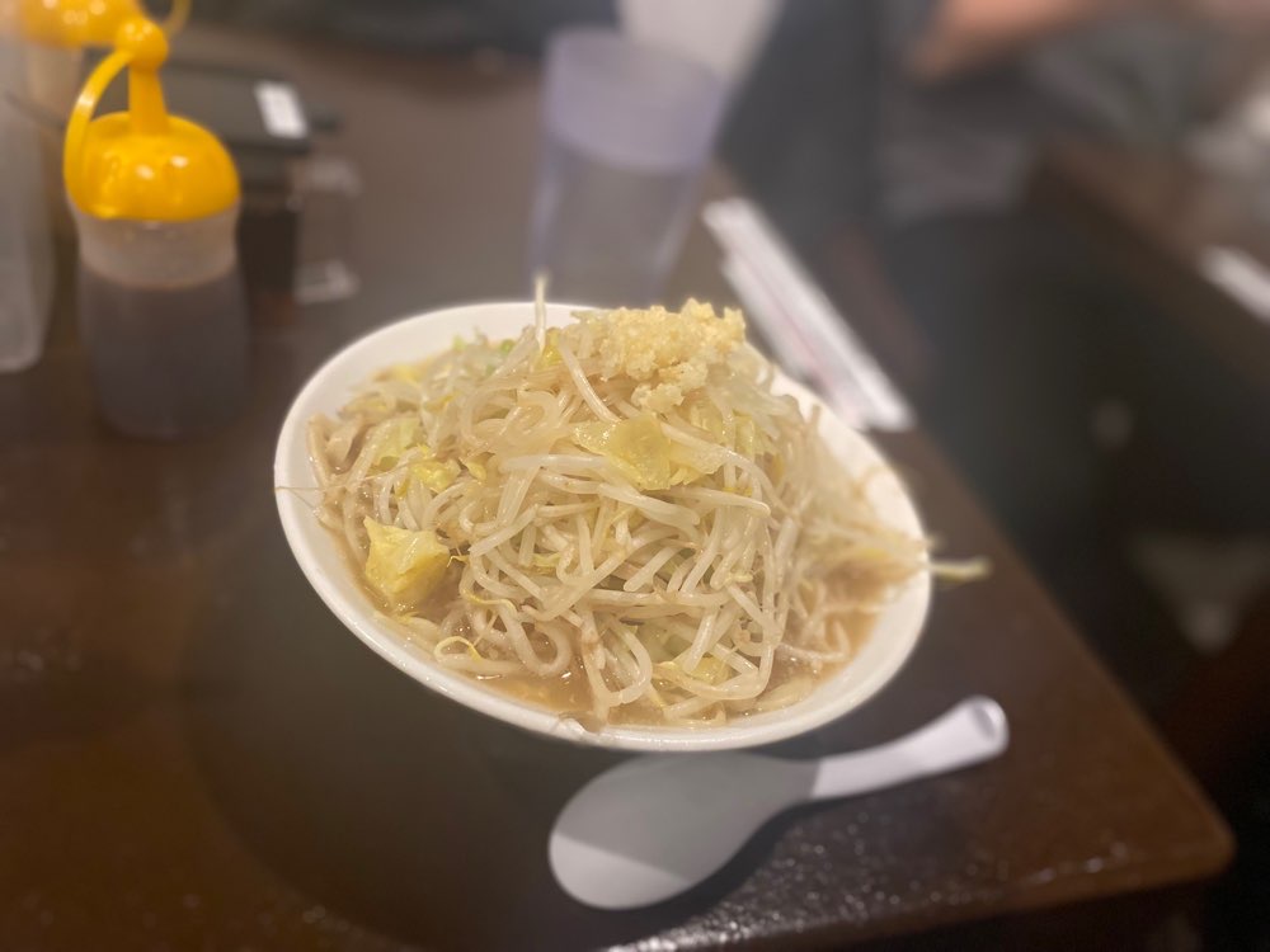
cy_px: 476
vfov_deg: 53.1
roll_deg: -16.5
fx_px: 954
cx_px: 635
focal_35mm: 26
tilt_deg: -40.3
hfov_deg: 67.3
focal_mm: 4.25
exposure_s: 1/30
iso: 500
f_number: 1.8
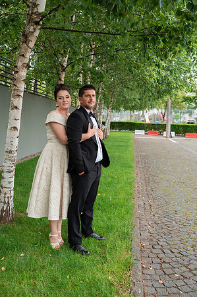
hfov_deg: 36.8
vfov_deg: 53.2
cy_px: 148
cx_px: 98
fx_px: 296
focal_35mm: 36
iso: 200
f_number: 4
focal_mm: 36
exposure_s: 1/250
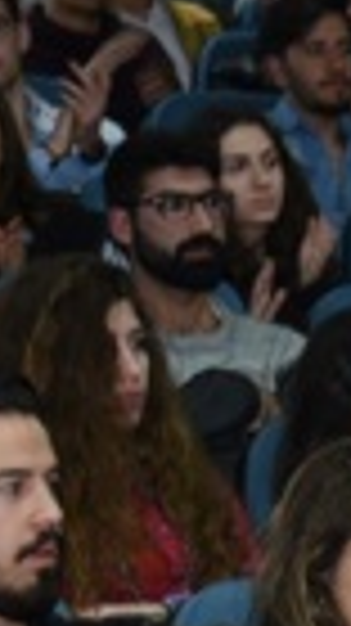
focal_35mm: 254
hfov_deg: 4.5
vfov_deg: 8.2
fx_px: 4210
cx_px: 1174
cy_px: 1164
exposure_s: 1/30
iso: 125
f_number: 3.3
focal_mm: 42
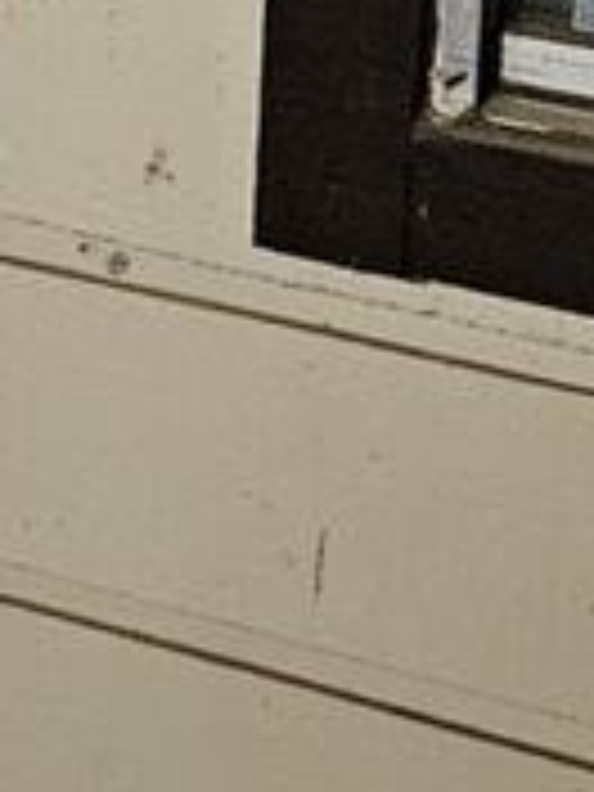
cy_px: -284
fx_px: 3592
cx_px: -603
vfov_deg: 12.2
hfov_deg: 8.9
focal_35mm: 157
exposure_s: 1/120
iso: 640
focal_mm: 5.4
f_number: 1.8
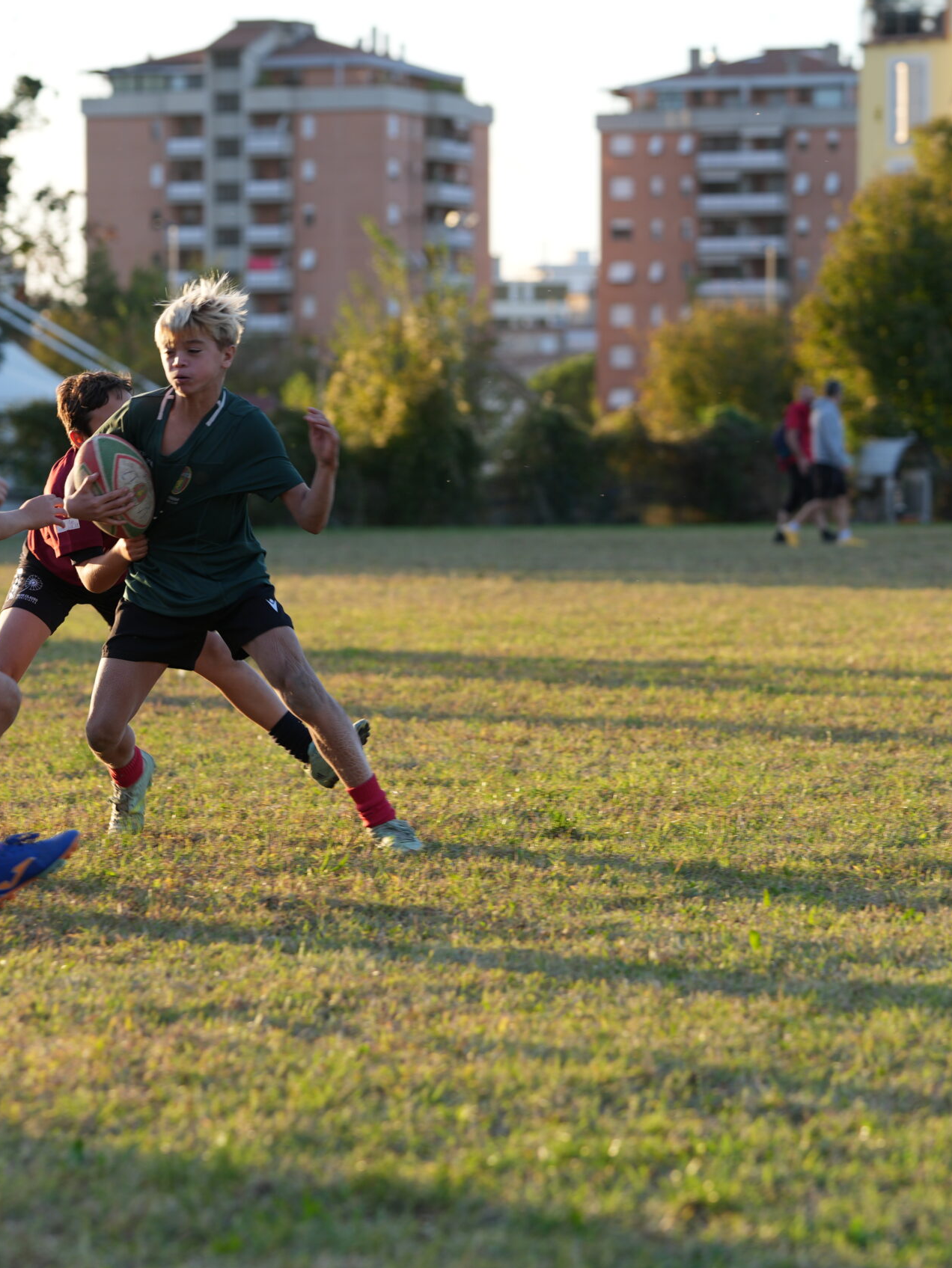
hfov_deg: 9.8
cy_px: 634
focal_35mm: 151
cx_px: 422
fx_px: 5535
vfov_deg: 13.1
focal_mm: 104
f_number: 3.5
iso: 200
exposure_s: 1/320
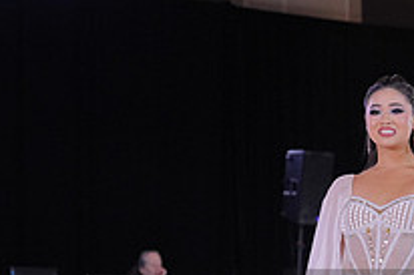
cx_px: 502
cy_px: 322
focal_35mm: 206
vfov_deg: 6.6
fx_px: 2367
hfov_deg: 9.8
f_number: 3.5
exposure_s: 1/500
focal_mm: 73
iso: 2000
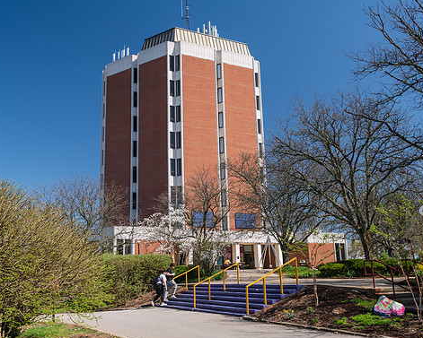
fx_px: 463
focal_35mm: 37
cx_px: 190
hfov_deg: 49.0
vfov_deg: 40.1
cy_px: 173
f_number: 6.3
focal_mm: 32
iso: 320
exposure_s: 1/320
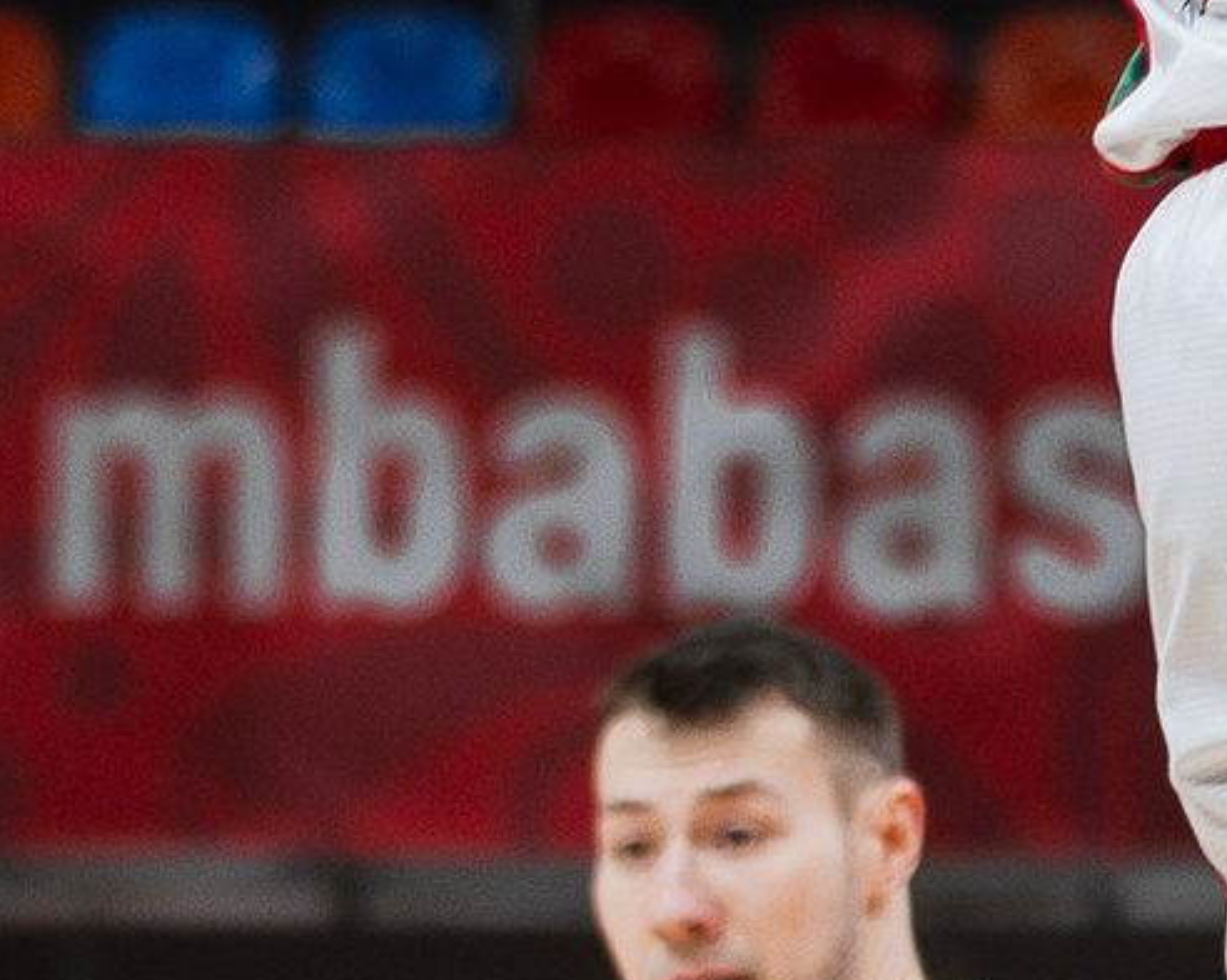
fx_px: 22175
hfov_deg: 3.1
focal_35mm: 611
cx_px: 2369
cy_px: -1165
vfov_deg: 2.5
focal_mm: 95
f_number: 3.5
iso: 1000
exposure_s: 1/1000
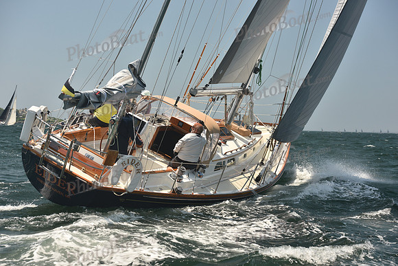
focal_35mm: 70
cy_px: 133
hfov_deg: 28.8
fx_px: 774
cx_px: 199
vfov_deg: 19.5
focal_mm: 70
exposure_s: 1/640
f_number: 5.6
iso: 250
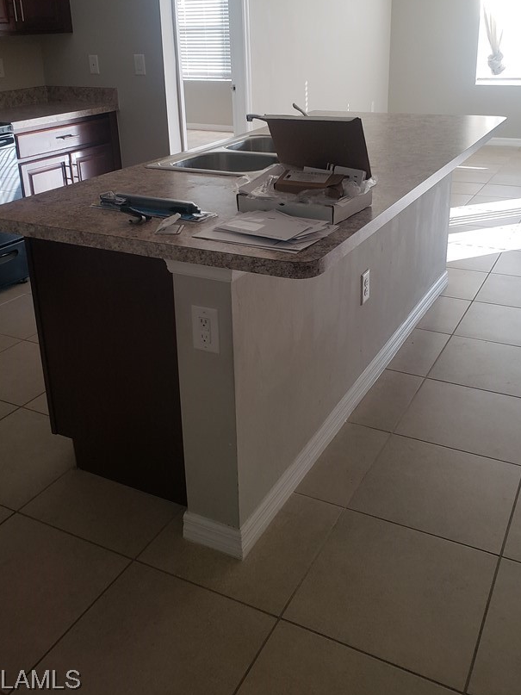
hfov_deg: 42.9
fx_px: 662
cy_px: 264
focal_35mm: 33
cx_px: 270
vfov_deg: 54.8
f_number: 2.4
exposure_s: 1/120
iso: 160
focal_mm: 4.3
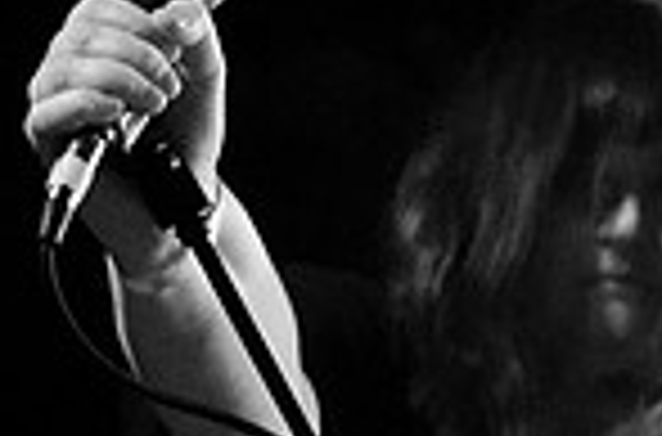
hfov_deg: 11.1
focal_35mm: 178
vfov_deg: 7.6
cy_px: 551
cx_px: 1000
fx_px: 3263
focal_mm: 30
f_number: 1.6
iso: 1000
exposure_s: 1/160
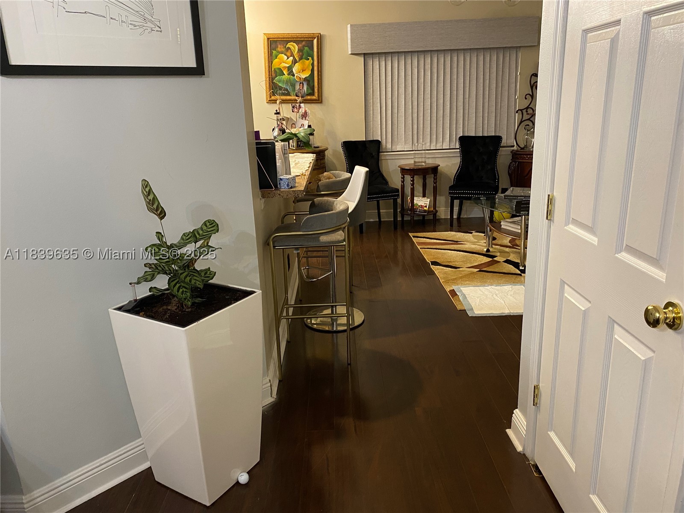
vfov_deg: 53.1
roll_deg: +2.9
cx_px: 342
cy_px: 256
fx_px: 514
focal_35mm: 26
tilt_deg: -13.4
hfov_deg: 67.3
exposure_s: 1/40
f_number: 1.8
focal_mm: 4.25
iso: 320
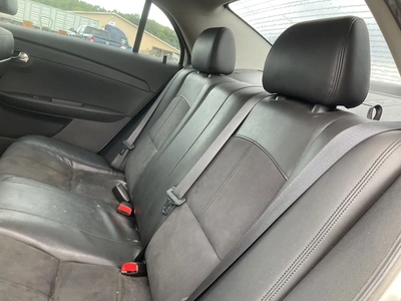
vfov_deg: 48.2
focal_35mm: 29
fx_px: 336
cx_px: 200
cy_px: 150
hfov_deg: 61.7
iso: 50
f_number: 1.8
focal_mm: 3
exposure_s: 1/122
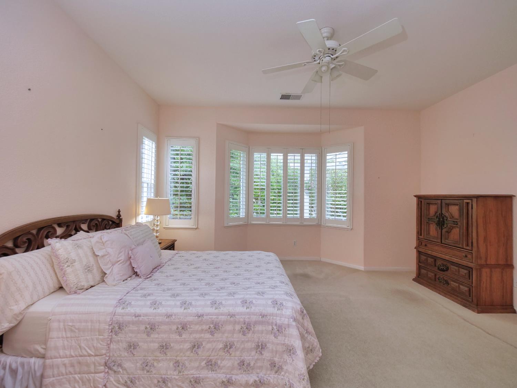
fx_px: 209
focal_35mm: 14
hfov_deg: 102.1
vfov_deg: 85.7
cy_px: 194
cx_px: 258
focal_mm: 7
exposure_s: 1/160
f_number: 4.5
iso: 800
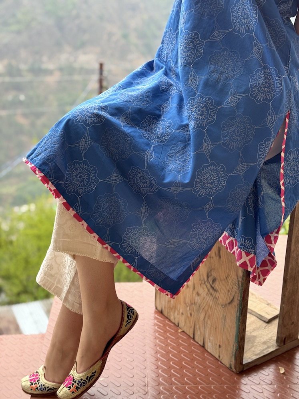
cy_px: 200
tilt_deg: -21.7
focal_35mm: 48
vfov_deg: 39.7
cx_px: 150
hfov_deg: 30.3
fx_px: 553
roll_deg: -0.3
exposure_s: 1/232
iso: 64
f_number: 1.78
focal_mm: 6.76
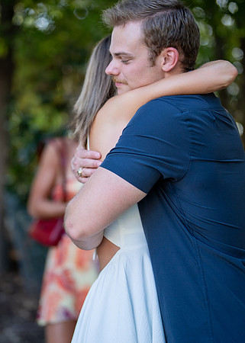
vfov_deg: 25.2
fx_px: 769
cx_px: 80
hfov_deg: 18.1
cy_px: 160
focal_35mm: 79
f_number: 1.2
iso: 320
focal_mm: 50
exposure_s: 1/1000
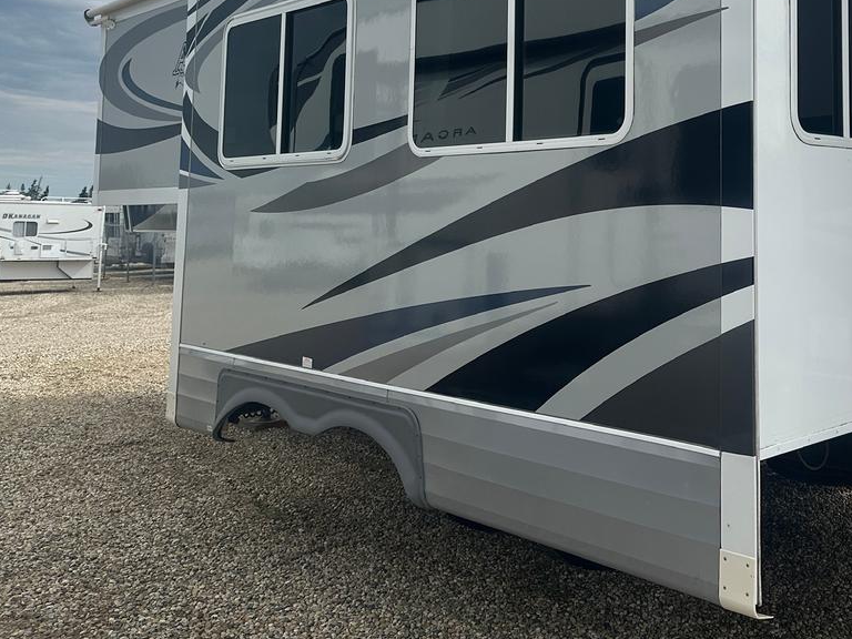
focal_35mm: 40
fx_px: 985
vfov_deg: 34.8
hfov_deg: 44.1
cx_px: 706
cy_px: 125
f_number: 1.78
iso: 80
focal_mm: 6.86
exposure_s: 1/5848
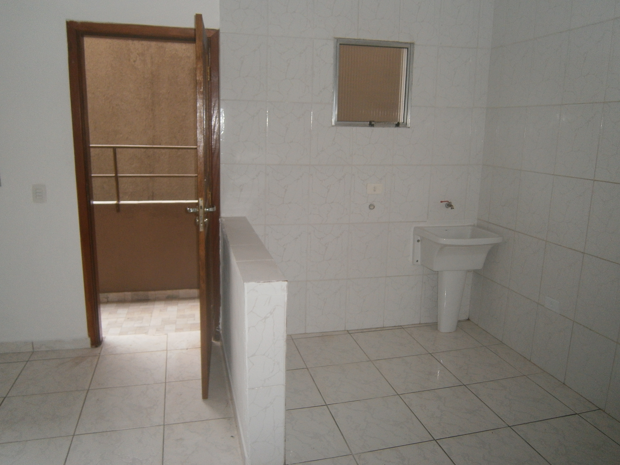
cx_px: 310
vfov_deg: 53.1
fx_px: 466
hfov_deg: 67.3
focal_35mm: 26
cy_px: 232
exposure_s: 1/30
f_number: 2.8
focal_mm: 4.7
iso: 125
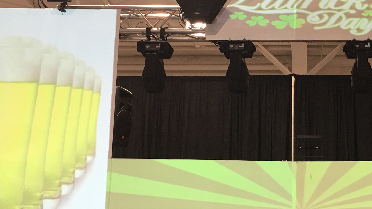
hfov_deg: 30.8
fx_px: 661
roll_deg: -1.7
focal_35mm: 67
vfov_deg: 17.9
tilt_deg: +11.1
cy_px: 142
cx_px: 286
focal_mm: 4.15
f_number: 2.2
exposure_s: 1/15
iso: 40
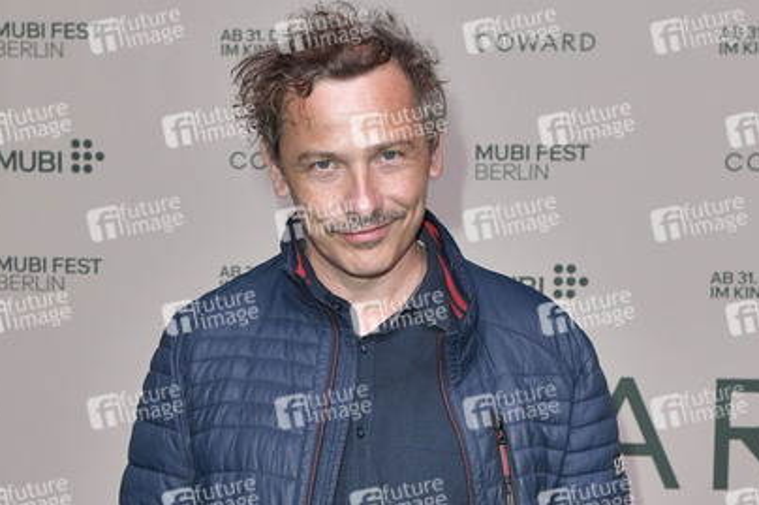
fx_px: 1033
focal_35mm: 49
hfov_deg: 40.3
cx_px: 348
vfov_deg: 27.5
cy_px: 267
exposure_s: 1/250
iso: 2500
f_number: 6.3
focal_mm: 44
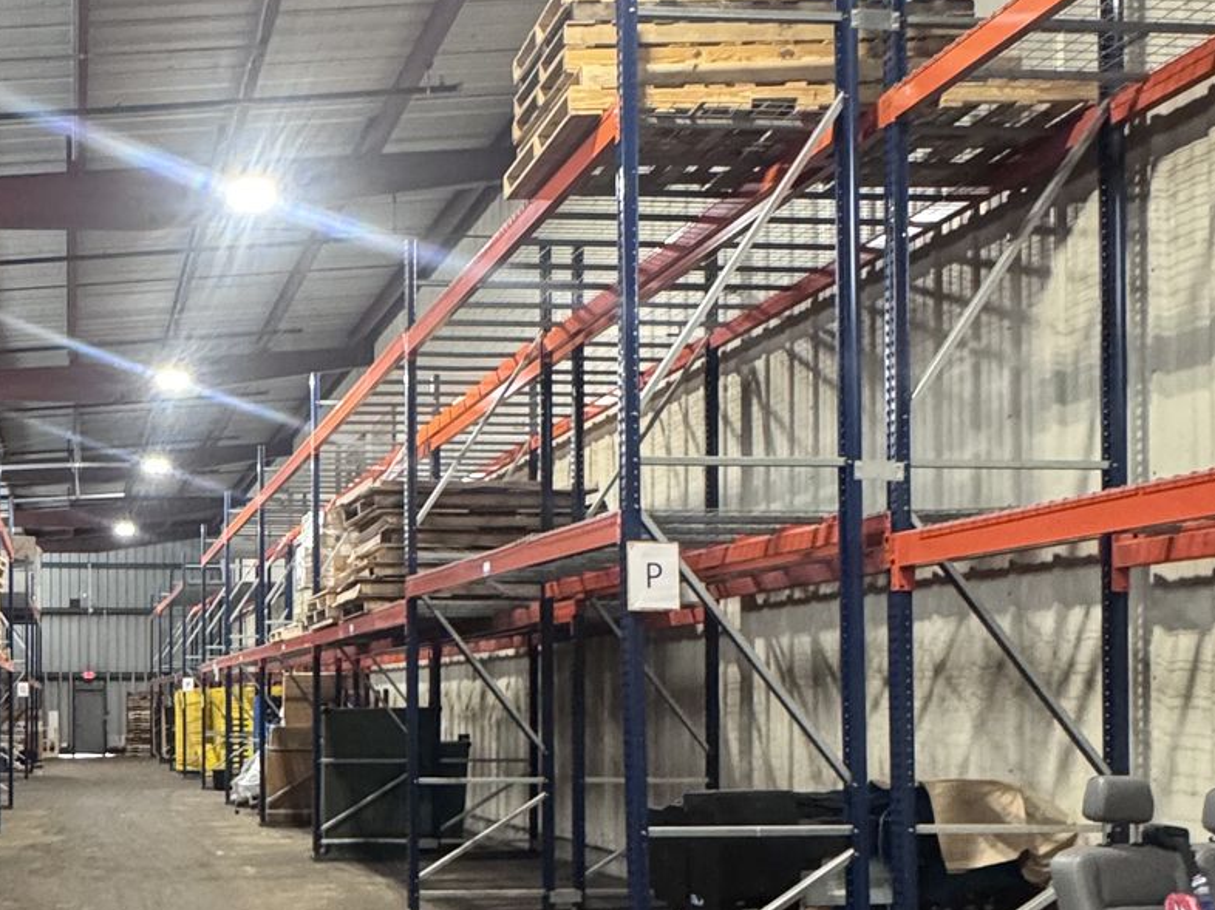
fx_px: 1333
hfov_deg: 44.8
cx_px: 138
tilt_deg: +1.1
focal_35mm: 38
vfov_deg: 36.8
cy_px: 688
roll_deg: +0.3
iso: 640
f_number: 2.2
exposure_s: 1/60
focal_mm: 2.22
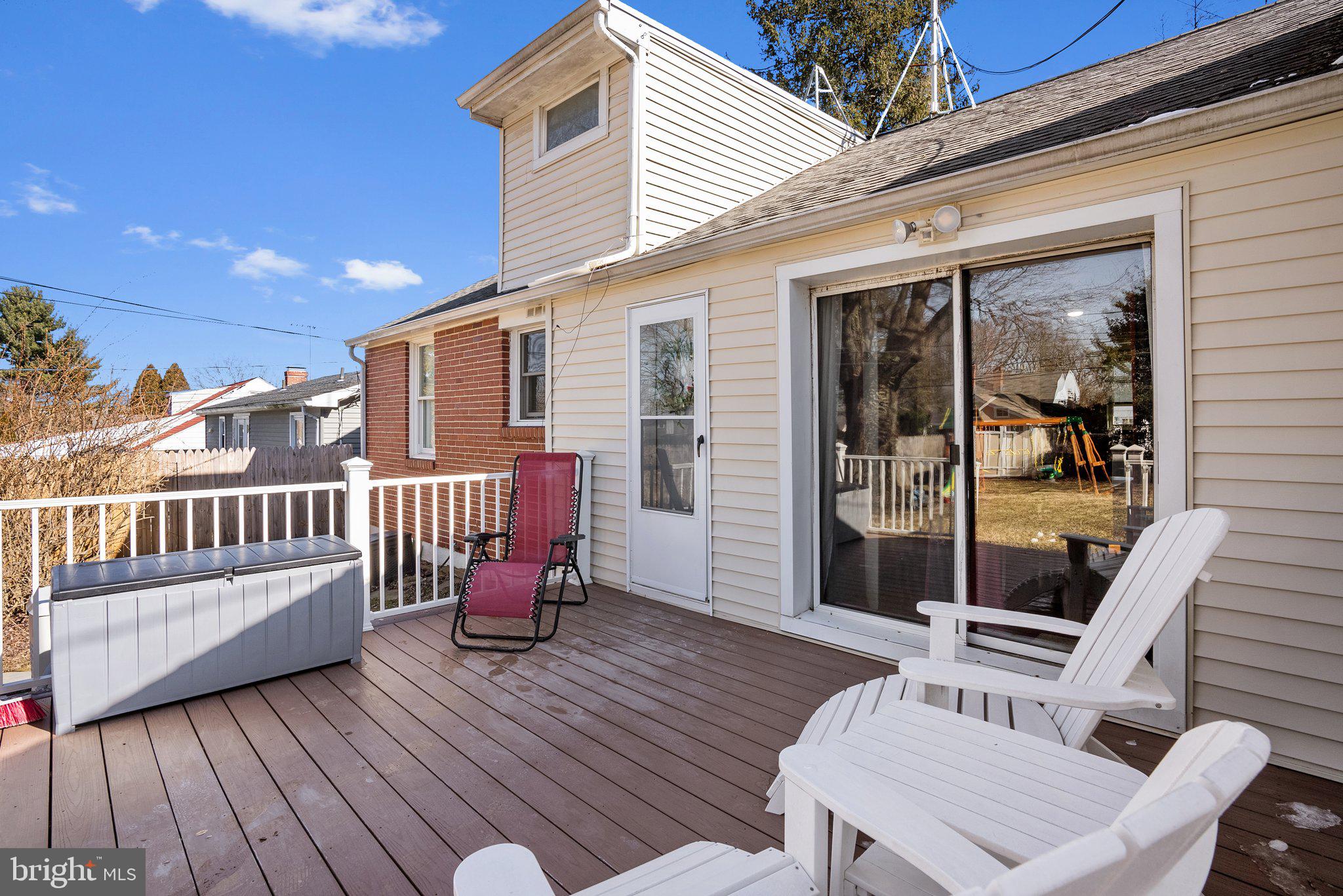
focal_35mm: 16
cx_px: 672
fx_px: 597
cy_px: 448
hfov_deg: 96.7
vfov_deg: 73.8
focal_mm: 16
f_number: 11
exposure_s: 1/125
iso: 500
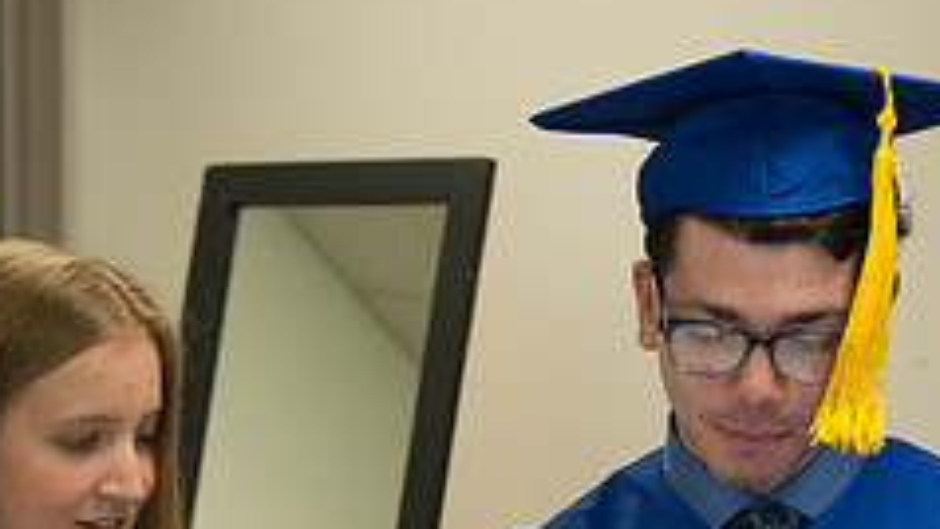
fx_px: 3515
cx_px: 185
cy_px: 784
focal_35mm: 141
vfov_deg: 8.4
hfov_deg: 15.1
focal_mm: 50
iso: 1250
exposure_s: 1/160
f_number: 3.5
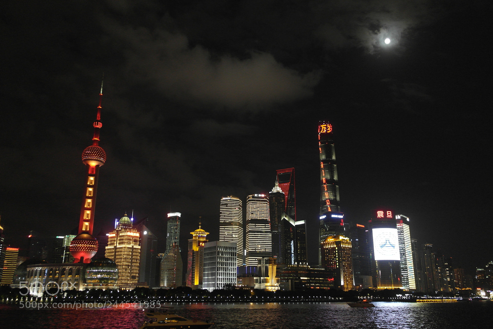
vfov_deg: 43.6
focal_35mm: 30
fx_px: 411
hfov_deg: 61.9
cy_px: 164
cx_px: 246
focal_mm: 20
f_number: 3.5
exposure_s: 1/20
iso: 1600
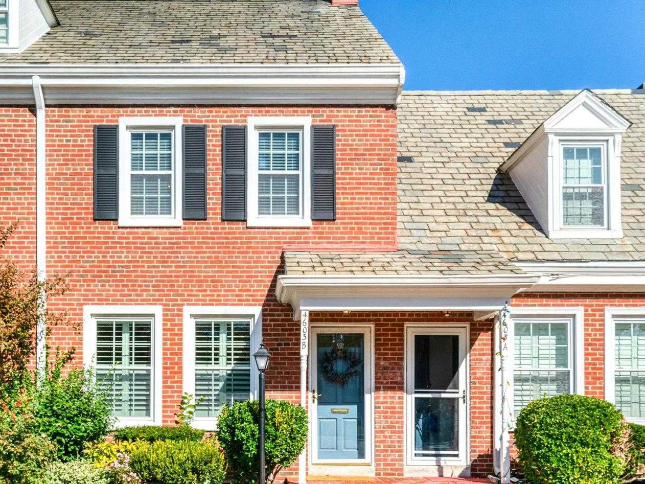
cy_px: 241
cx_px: 287
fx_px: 634
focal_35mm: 34
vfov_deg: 41.8
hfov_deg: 53.8
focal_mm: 31
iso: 1250
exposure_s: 1/5000
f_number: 8
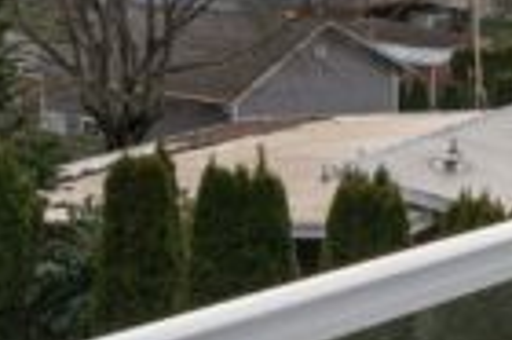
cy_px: -137
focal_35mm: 100
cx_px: 574
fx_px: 1421
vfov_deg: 13.1
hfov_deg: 19.5
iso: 320
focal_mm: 35
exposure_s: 1/3
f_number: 9
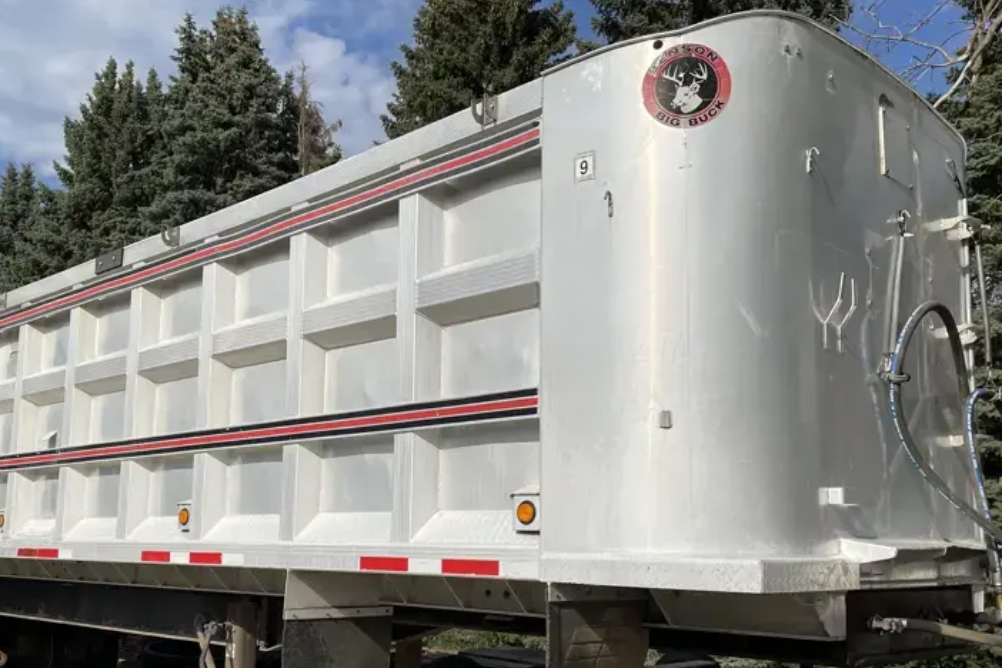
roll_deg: -1.1
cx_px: 403
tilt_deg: +7.3
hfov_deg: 51.6
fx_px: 1030
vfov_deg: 35.6
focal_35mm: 37
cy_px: 447
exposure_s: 1/7299
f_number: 1.6
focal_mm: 4.2
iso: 32
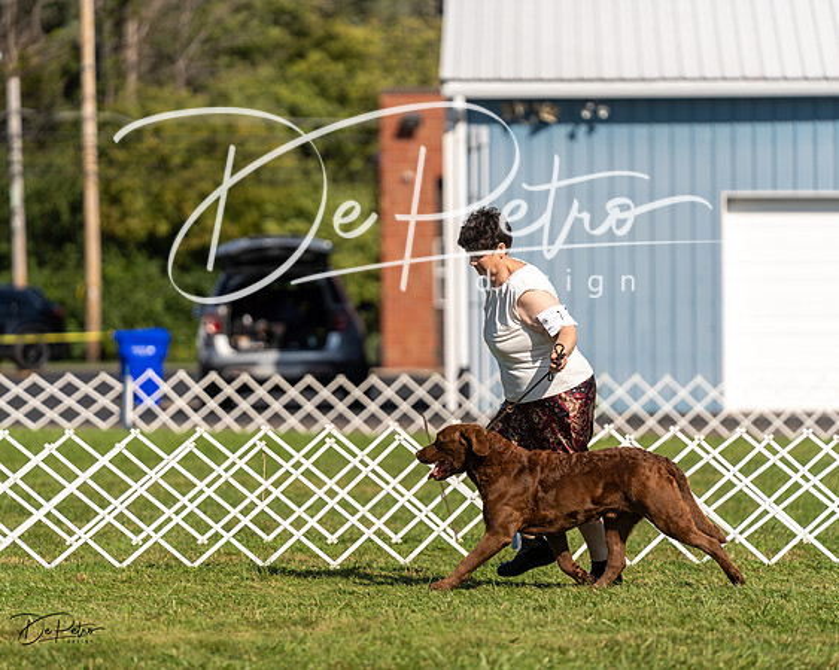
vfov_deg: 6.9
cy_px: 335
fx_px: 5591
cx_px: 420
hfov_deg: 8.6
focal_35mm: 225
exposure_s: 1/2500
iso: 100
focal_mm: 200
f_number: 3.2
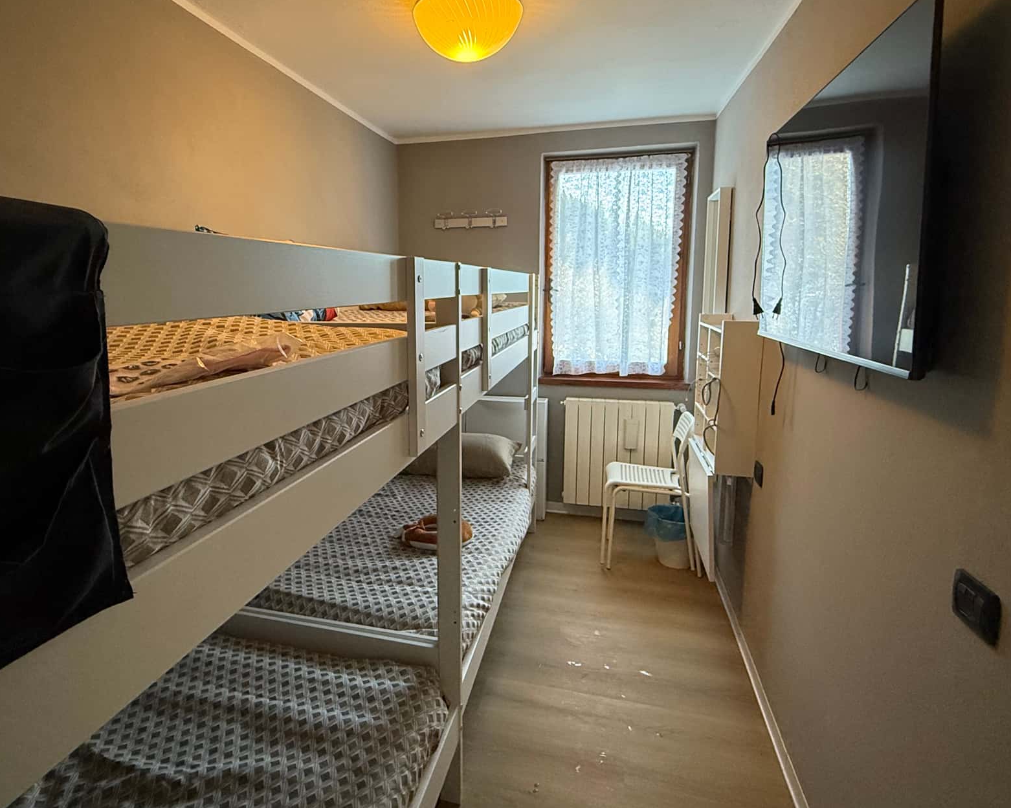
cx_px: 430
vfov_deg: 65.3
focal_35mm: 21
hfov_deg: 77.2
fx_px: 628
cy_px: 361
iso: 320
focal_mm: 2.22
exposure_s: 1/100
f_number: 2.2
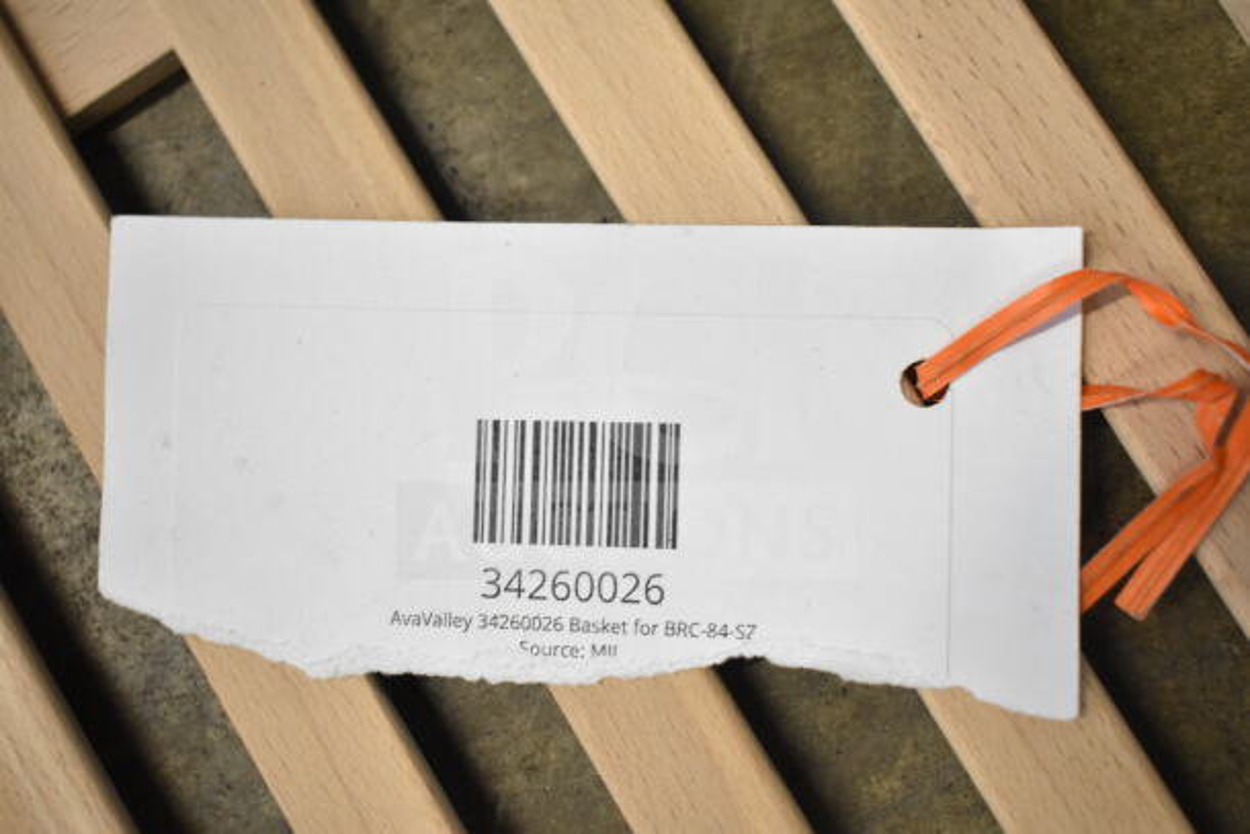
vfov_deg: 31.9
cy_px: 417
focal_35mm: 42
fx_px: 1459
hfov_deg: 46.4
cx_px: 625
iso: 1600
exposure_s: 1/80
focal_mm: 28
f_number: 4.2
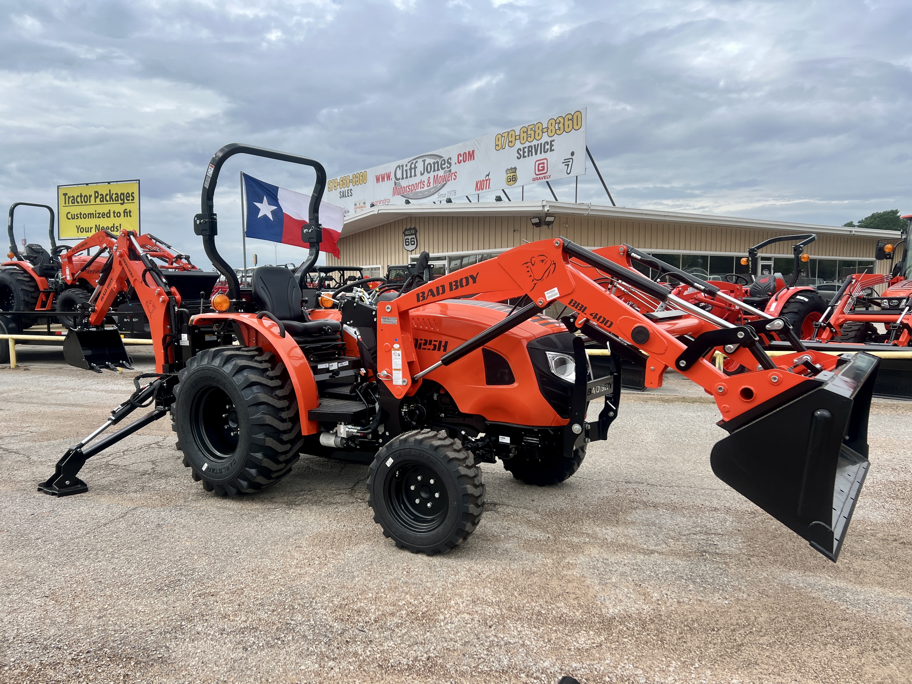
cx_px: 456
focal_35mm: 26
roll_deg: +0.4
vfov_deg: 53.1
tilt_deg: -5.0
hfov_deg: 67.3
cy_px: 342
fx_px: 685
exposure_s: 1/2208
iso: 50
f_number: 1.5
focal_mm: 5.7
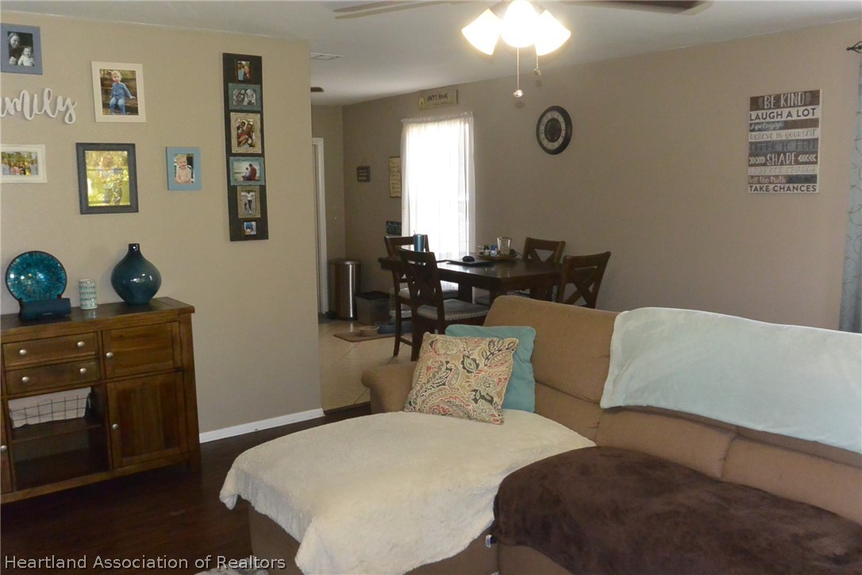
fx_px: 718
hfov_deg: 61.9
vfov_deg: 43.6
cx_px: 431
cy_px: 288
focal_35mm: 30
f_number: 3.5
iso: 1250
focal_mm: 11.4
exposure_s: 1/60
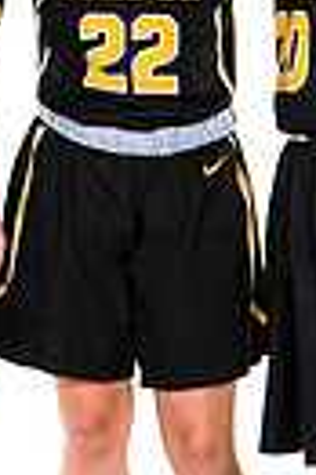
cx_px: 138
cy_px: 138
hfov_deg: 3.2
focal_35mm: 424
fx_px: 5597
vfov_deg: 4.9
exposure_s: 1/160
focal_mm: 82
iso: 200
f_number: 6.3
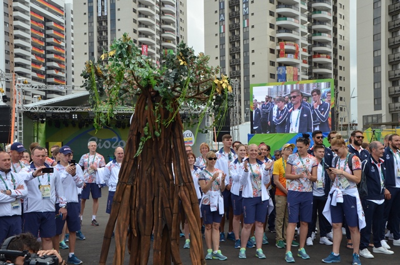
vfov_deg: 31.8
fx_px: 466
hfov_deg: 46.5
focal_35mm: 42
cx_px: 200
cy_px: 132
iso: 1000
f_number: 11
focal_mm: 28
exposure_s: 1/500
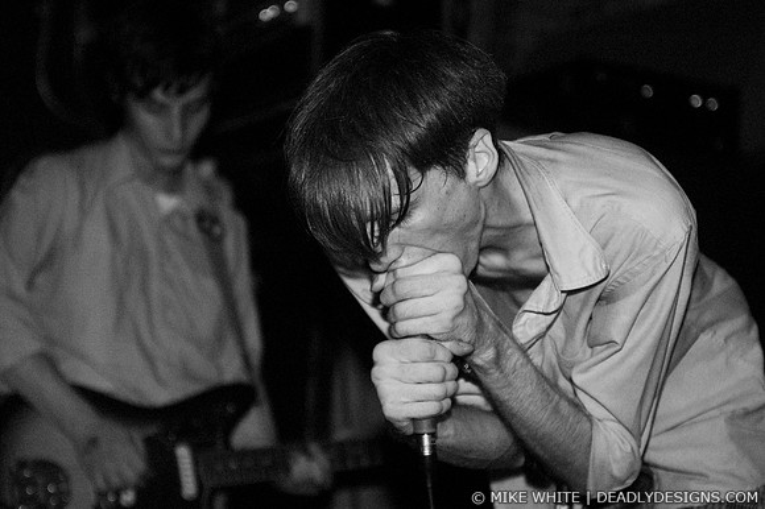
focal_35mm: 105
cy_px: 254
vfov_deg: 13.0
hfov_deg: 19.5
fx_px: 2230
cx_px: 382
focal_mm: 70
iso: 1600
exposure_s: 1/30
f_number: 2.8
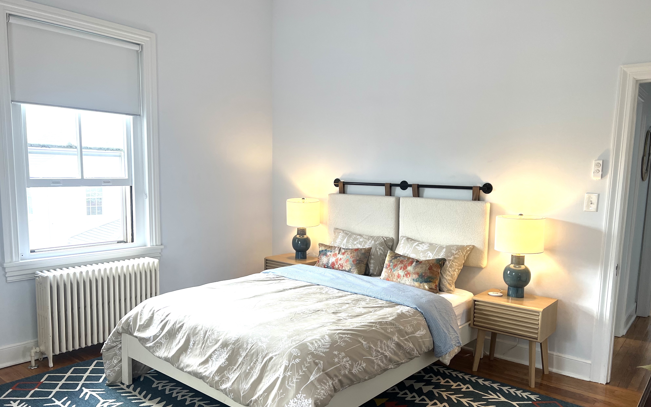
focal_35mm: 28
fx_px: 497
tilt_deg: -7.0
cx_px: 325
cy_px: 239
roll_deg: -1.1
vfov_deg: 44.4
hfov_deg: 66.5
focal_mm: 5.7
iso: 64
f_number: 1.5
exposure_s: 1/120
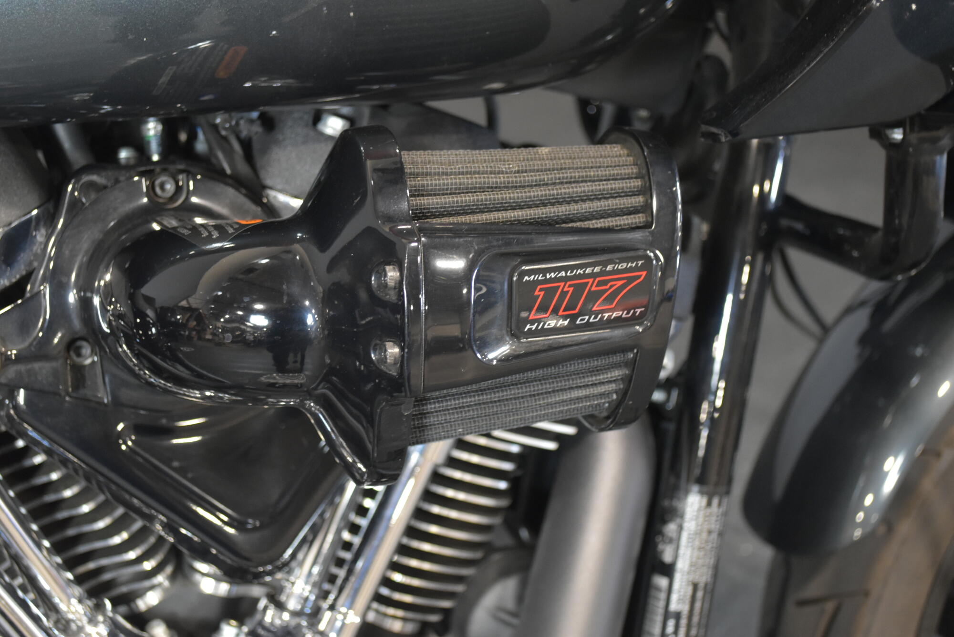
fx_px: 1392
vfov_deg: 25.8
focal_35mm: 52
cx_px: 477
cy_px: 318
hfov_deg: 37.8
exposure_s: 1/10
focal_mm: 35
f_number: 5
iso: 1600
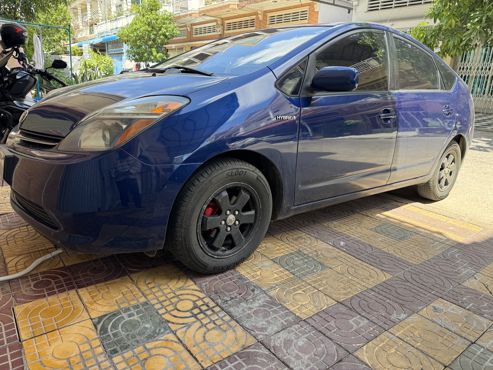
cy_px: 185
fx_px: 342
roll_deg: -2.8
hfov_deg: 71.6
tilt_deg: -17.9
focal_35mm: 24
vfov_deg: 56.8
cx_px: 246
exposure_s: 1/510
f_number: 1.78
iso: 80
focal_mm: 6.76
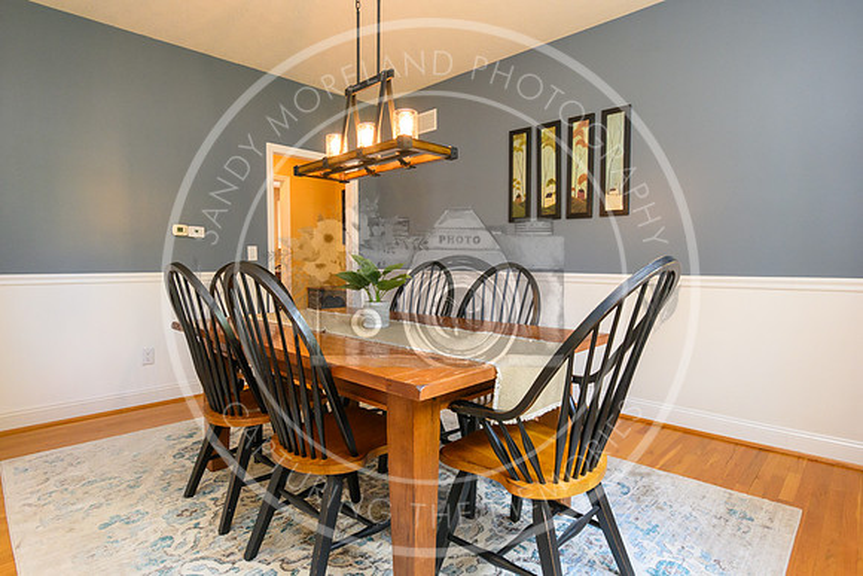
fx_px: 443
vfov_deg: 66.0
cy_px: 289
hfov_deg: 88.4
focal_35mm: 18
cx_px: 453
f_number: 5.6
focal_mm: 17
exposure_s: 1/100
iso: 2800
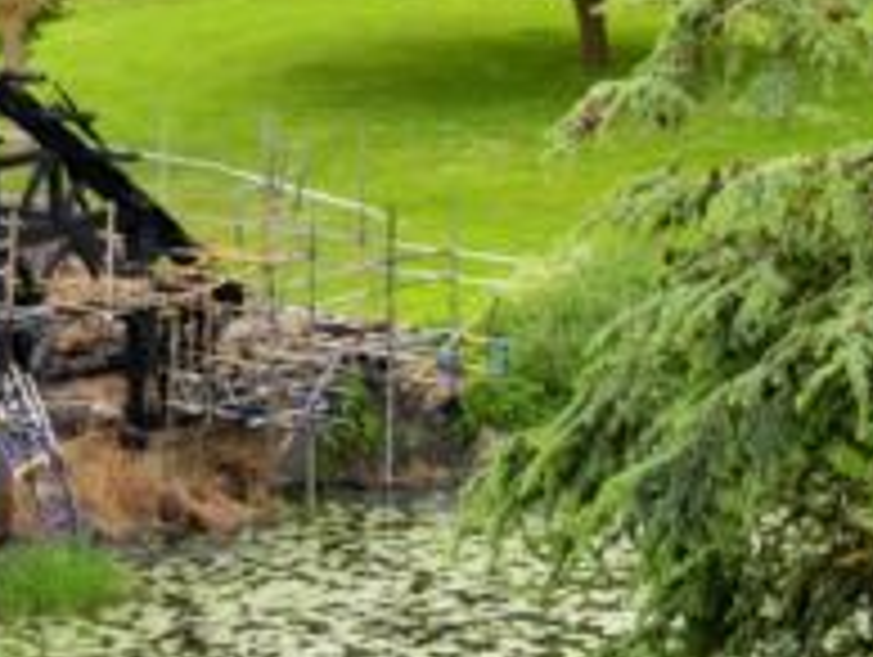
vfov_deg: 3.3
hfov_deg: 4.4
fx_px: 11378
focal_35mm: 451
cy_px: 349
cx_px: 4
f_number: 16
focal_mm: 95
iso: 200
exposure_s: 1/50
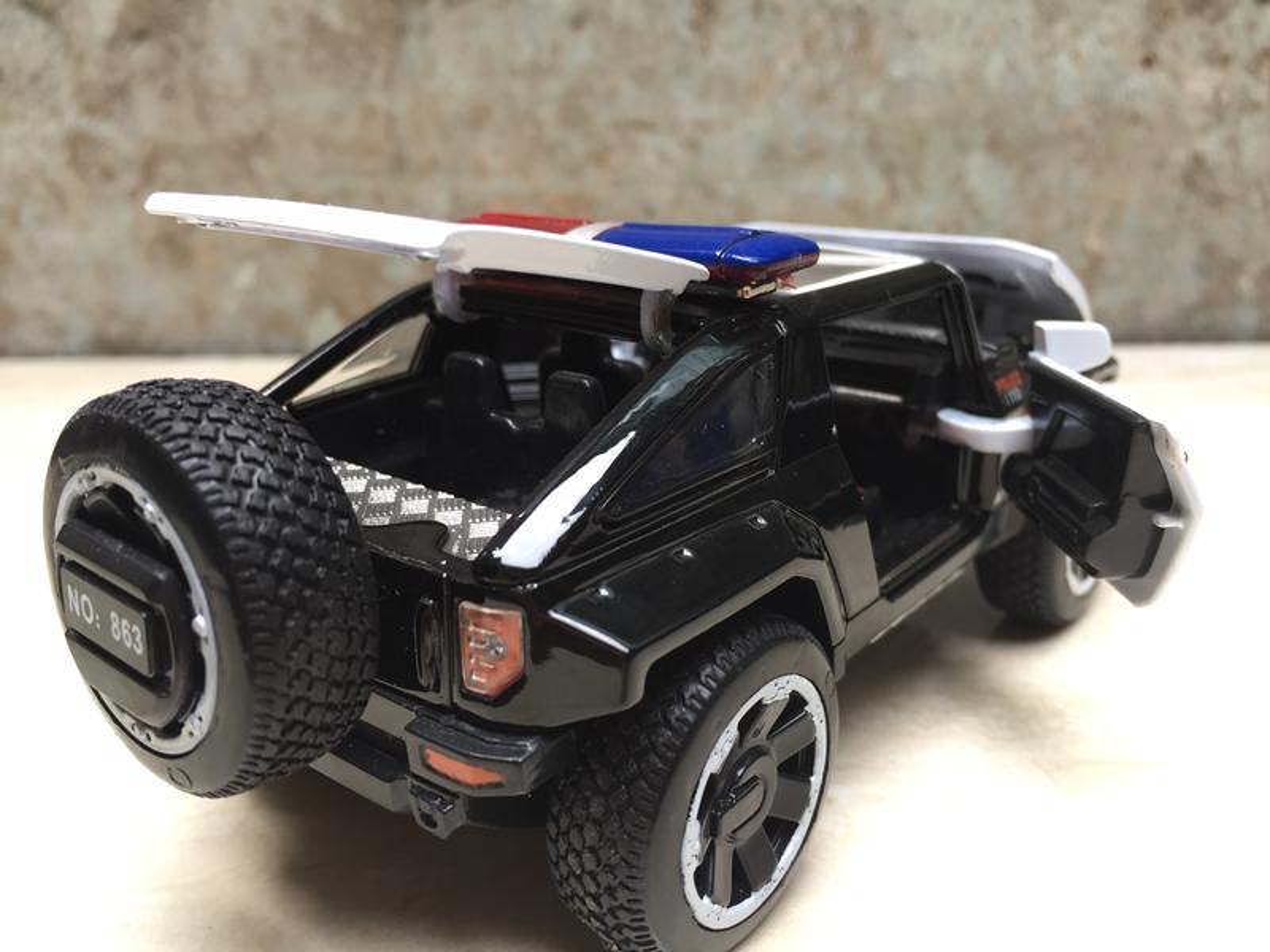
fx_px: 1064
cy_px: 476
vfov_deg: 48.2
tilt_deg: -21.3
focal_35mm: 29
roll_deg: -0.7
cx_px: 635
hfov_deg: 61.7
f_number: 2.2
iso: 32
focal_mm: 4.15
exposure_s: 1/50
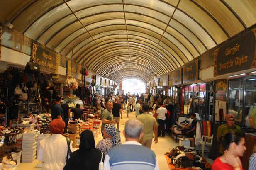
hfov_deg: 53.2
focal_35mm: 36
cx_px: 128
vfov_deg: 36.8
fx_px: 256
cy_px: 85
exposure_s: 1/125
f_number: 3.8
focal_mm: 24
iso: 200
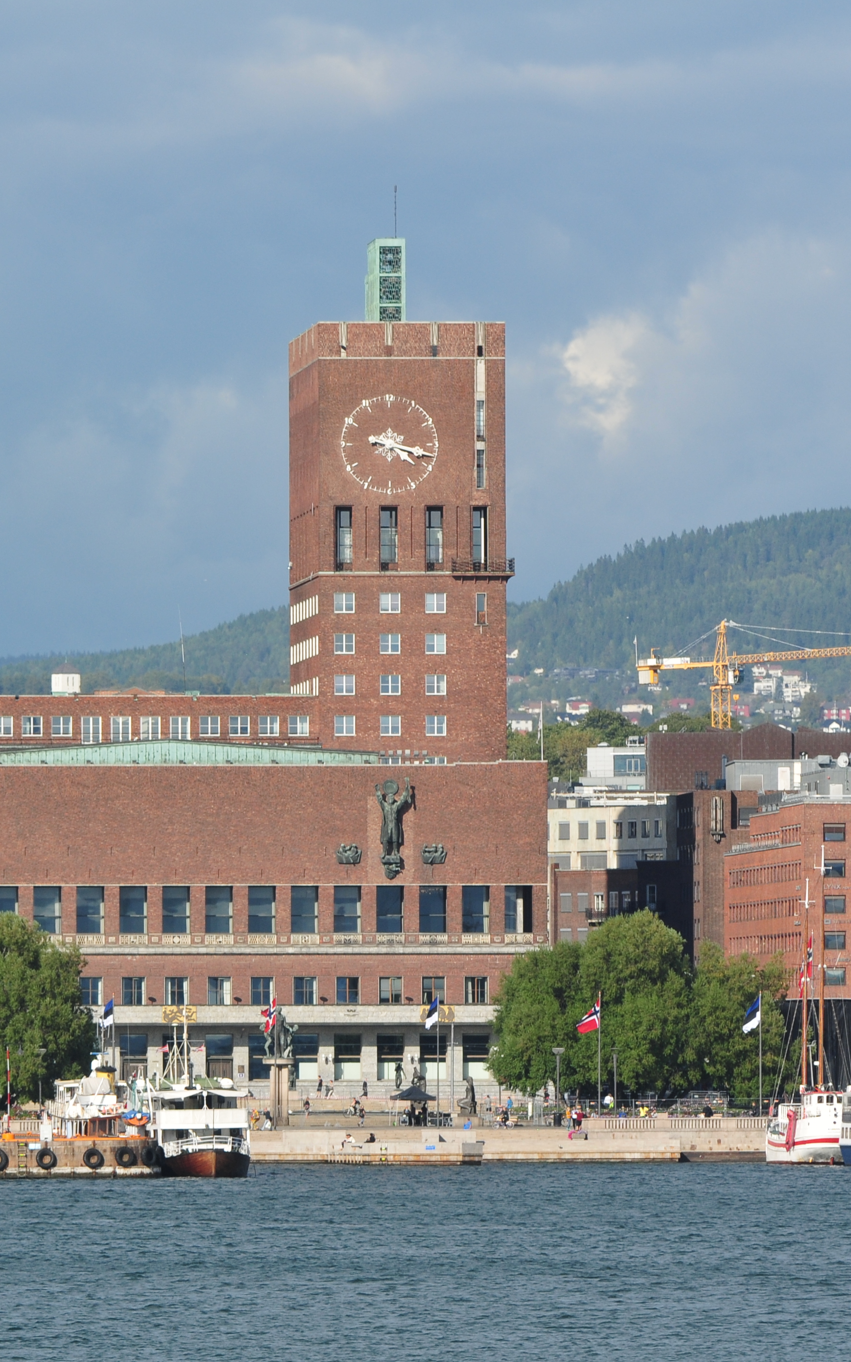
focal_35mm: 357
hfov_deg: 3.7
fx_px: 13240
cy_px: 681
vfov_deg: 5.9
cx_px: -157
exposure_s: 1/400
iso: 200
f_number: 10
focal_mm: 155
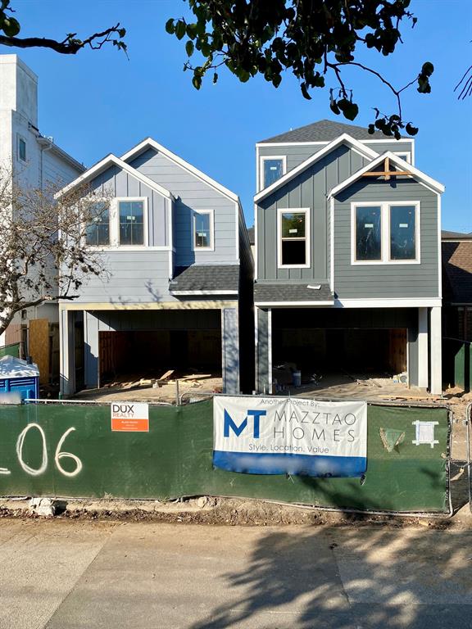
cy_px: 314
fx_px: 473
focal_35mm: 26
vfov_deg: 67.3
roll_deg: -0.2
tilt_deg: +0.2
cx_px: 236
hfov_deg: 53.1
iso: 32
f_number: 1.8
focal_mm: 4.25
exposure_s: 1/2755
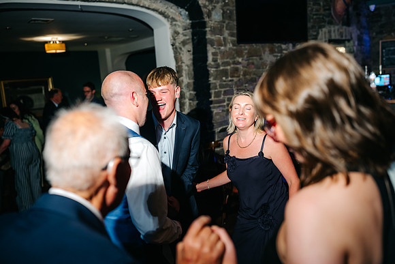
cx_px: 198
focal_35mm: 35
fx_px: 384
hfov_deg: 54.4
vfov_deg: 37.9
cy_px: 132
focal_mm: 35
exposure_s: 1/200
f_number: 2.2
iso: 400
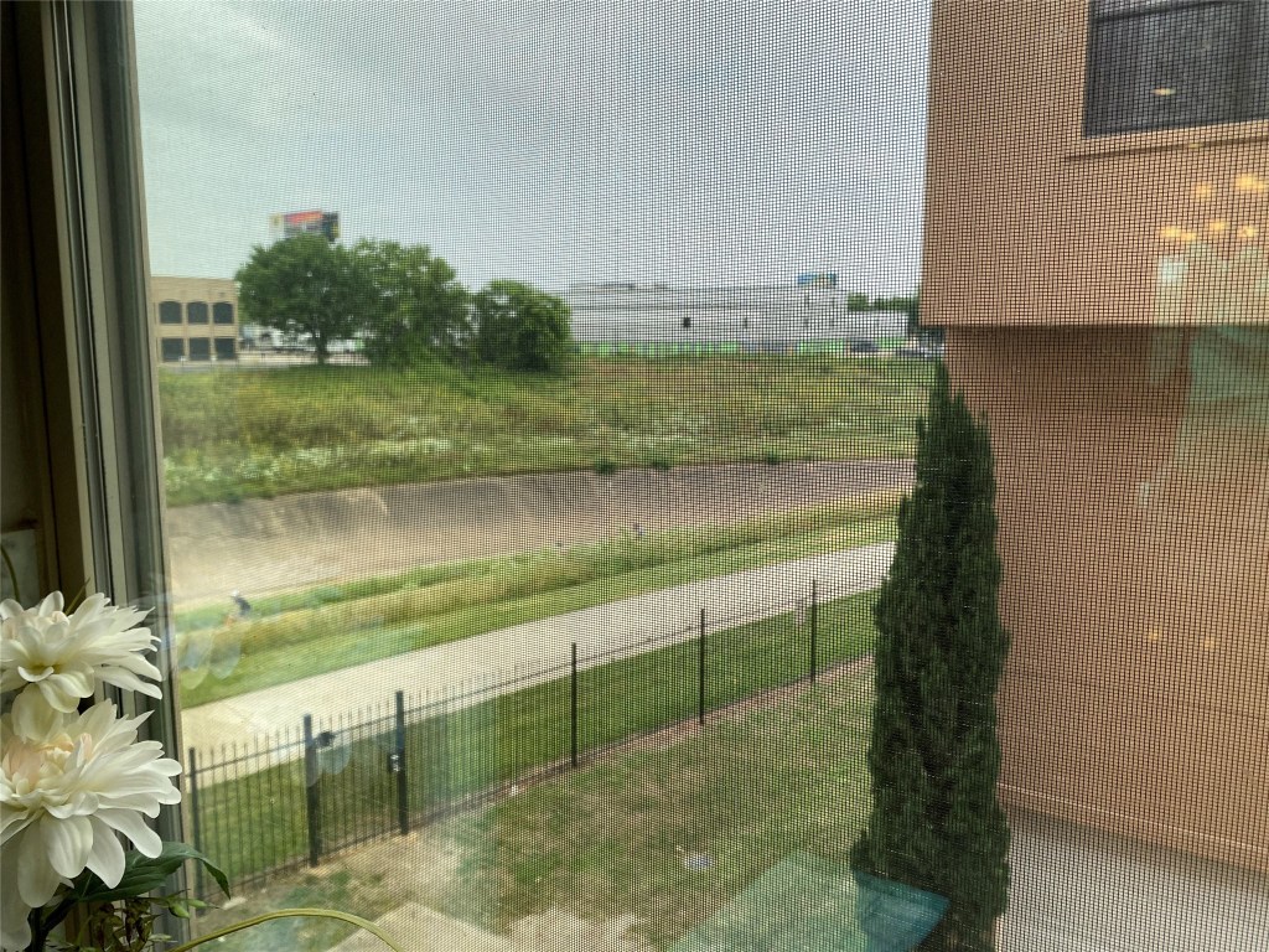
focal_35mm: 26
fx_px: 953
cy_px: 476
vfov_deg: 53.1
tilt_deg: -8.9
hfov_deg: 67.3
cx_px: 634
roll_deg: -1.0
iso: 32
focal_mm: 4.25
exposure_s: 1/773
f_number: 1.8
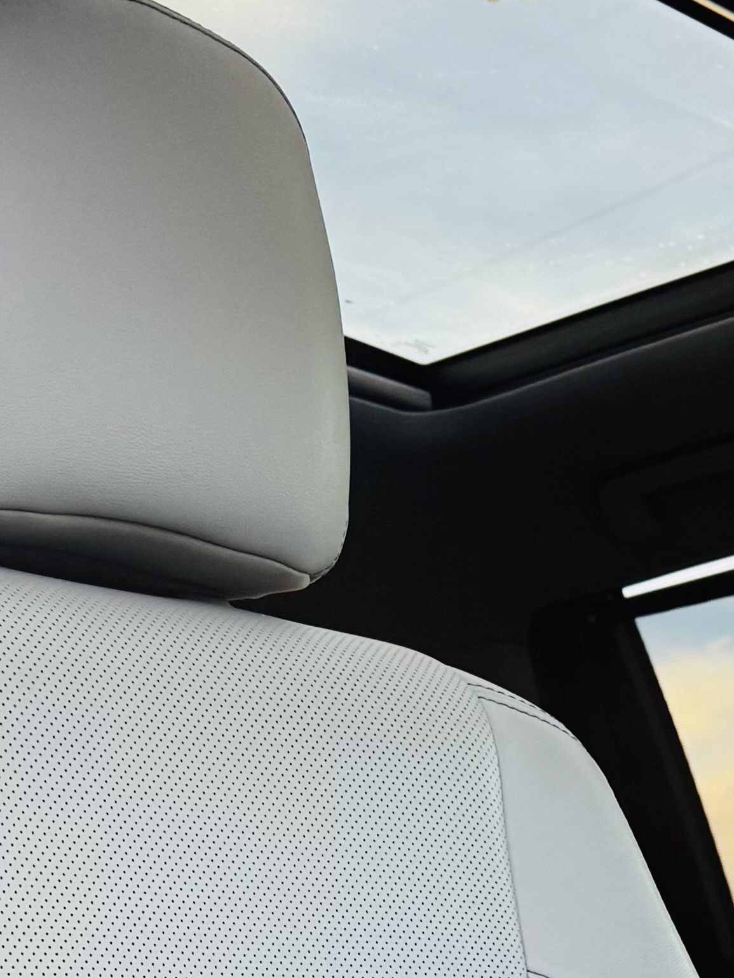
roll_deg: +5.0
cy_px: 1263
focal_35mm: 89
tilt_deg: -5.3
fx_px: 2516
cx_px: 883
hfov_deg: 15.9
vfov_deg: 20.2
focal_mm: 6.76
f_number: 1.78
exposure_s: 1/121
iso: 200
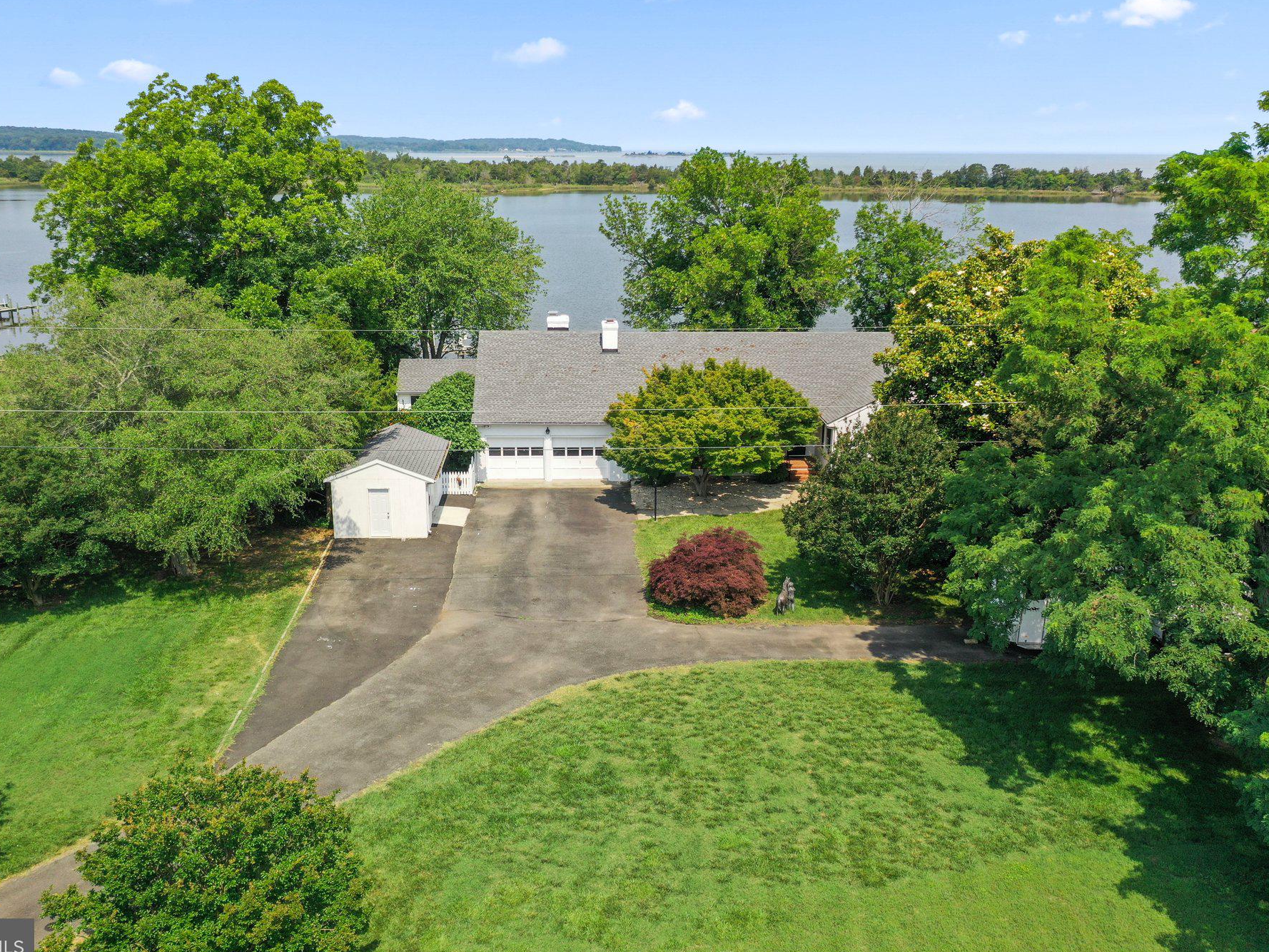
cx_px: 607
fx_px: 1137
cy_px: 483
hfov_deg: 58.3
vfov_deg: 45.5
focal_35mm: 31
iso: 100
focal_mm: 10.26
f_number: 3.5
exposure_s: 1/60
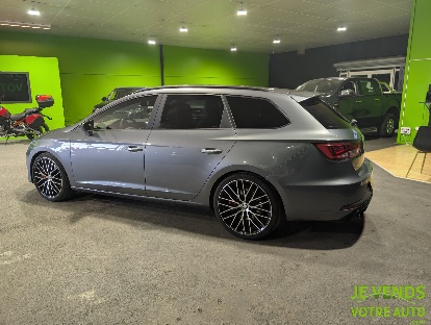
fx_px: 299
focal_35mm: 24
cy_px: 162
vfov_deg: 57.0
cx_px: 216
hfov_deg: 71.5
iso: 20
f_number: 1.68
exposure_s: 1/23.8
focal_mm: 6.9
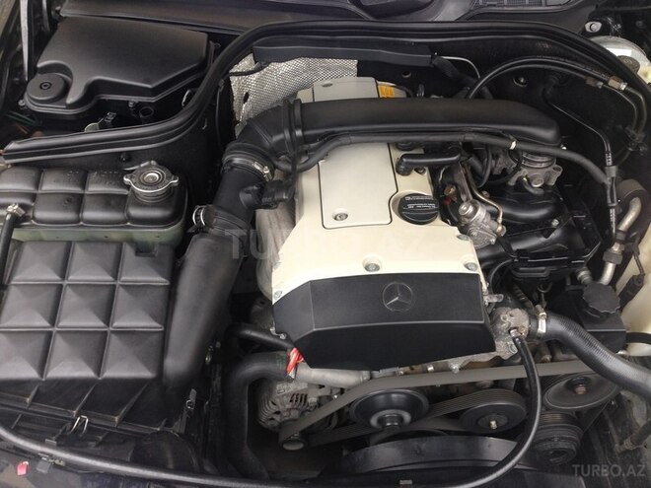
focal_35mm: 33
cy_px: 244
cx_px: 326
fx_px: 621
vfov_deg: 42.9
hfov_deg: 55.4
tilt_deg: -48.4
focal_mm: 4.12
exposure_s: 1/40
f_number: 2.4
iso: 50
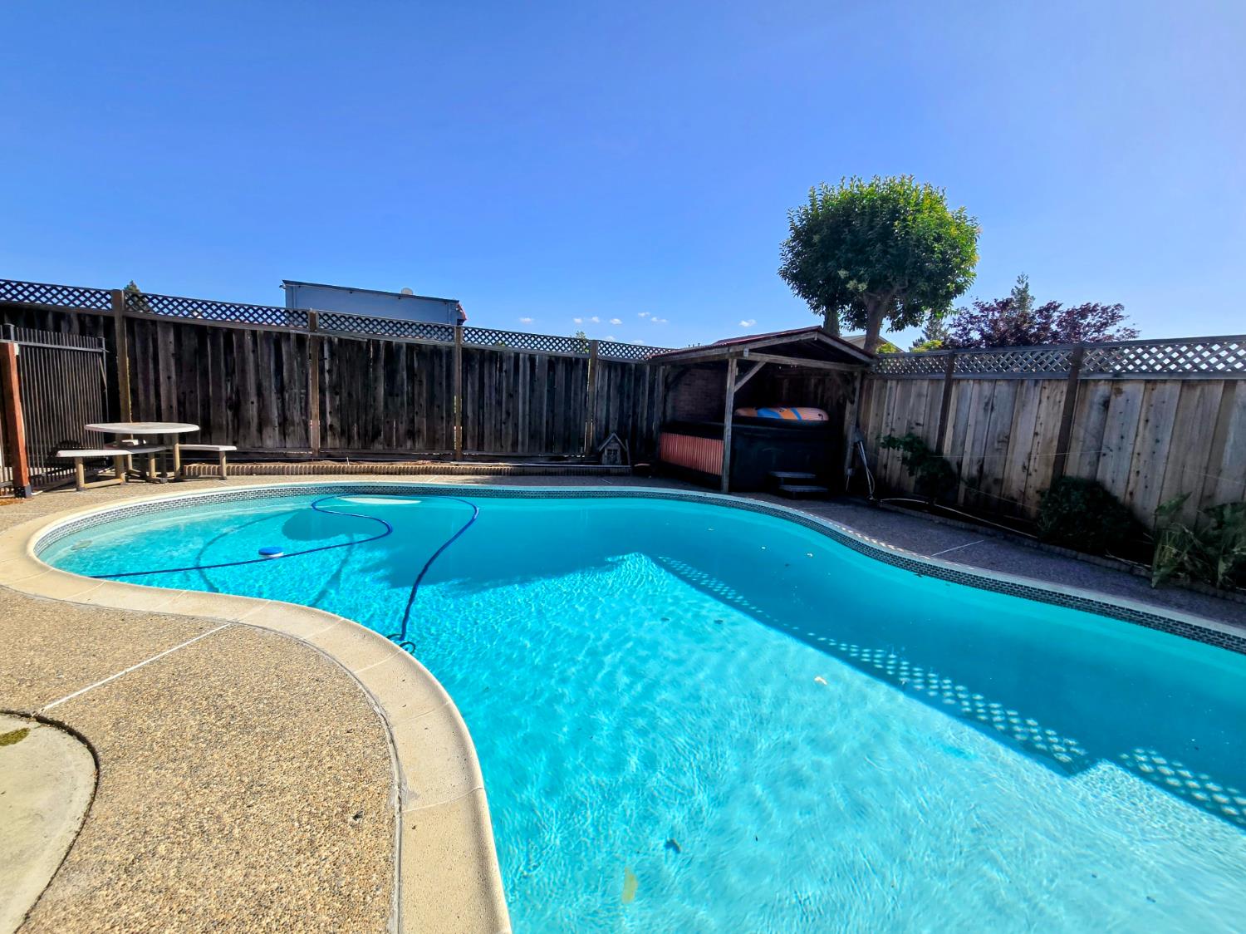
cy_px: 467
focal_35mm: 13
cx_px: 623
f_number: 2.2
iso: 50
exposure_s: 1/2404
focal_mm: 2.2
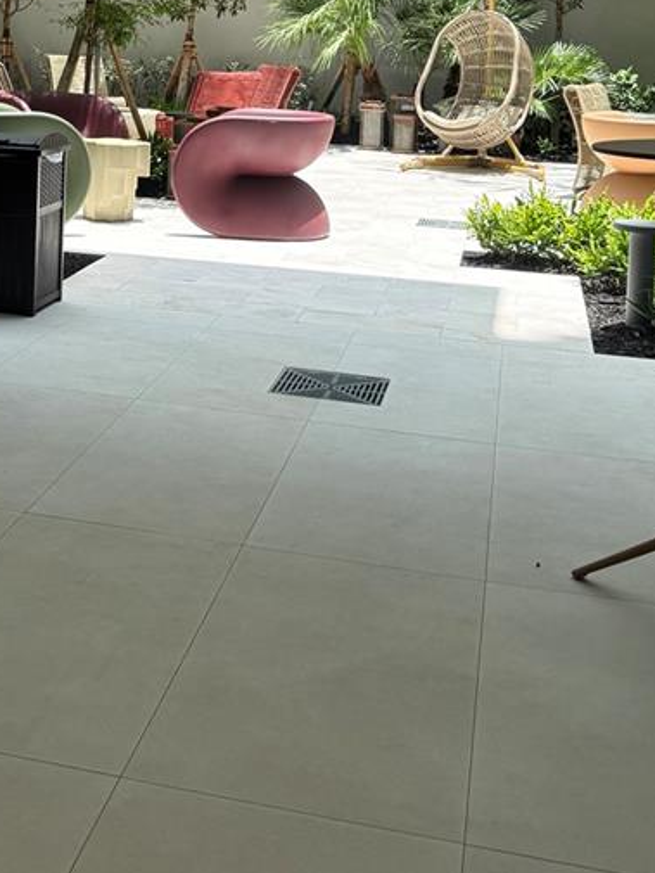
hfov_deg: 24.9
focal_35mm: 57
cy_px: 97
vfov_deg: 32.2
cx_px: 62
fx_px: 1437
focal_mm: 6.76
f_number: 1.78
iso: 100
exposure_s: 1/1585
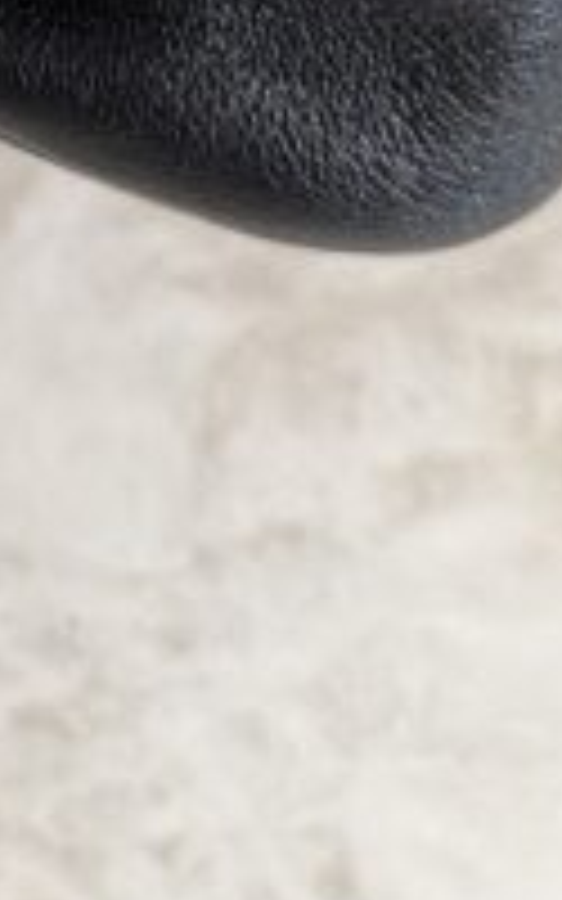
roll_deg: +1.3
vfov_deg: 17.0
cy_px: -698
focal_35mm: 102
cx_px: -144
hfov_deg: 12.5
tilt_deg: -39.9
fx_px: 2500
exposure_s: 1/120
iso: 160
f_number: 1.78
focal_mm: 6.76
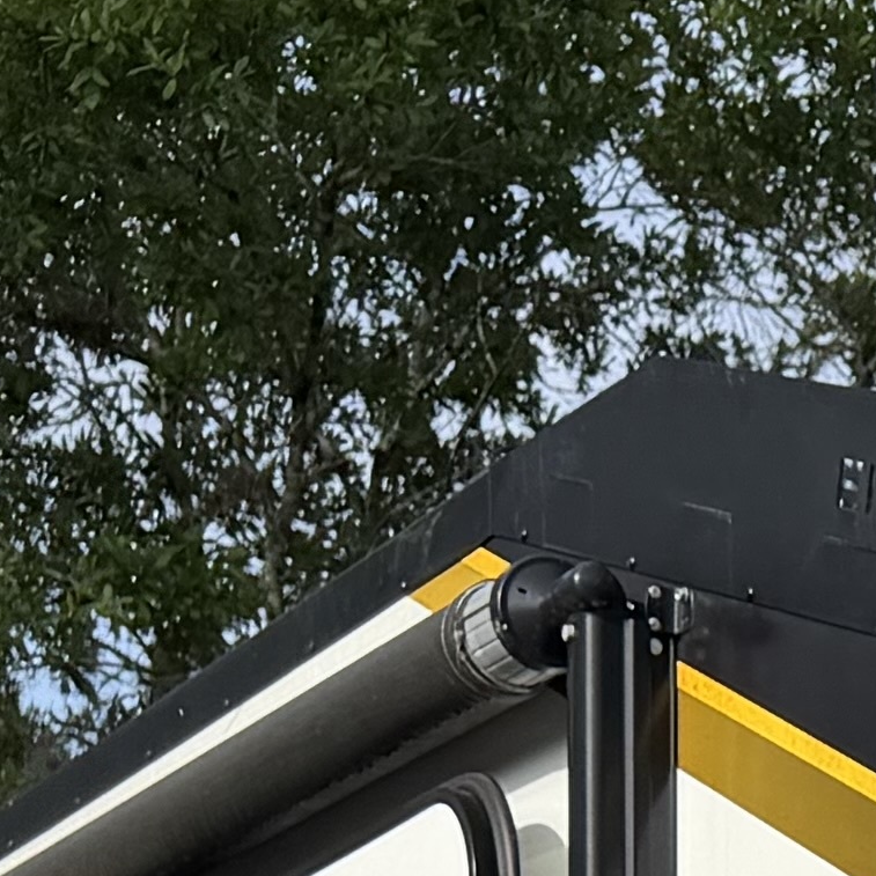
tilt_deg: -0.2
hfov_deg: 10.1
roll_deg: -0.4
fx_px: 4581
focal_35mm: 160
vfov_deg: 9.9
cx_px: 1750
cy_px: 1883
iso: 80
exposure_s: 1/3584
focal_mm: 6.76
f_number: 1.78
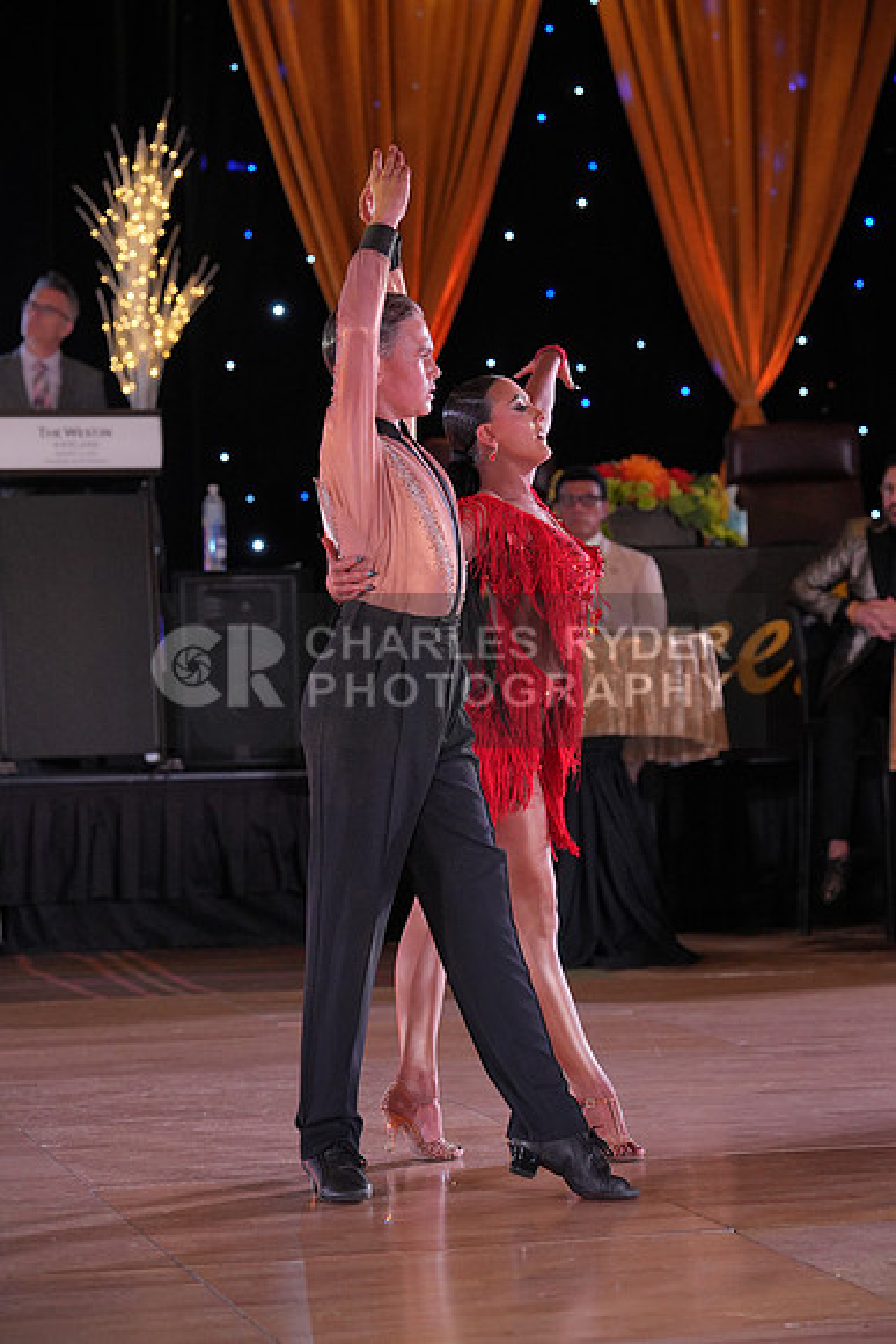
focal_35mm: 108
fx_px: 4029
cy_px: 672
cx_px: 448
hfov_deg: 12.7
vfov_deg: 18.9
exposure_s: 1/400
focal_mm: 108
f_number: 4
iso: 1600
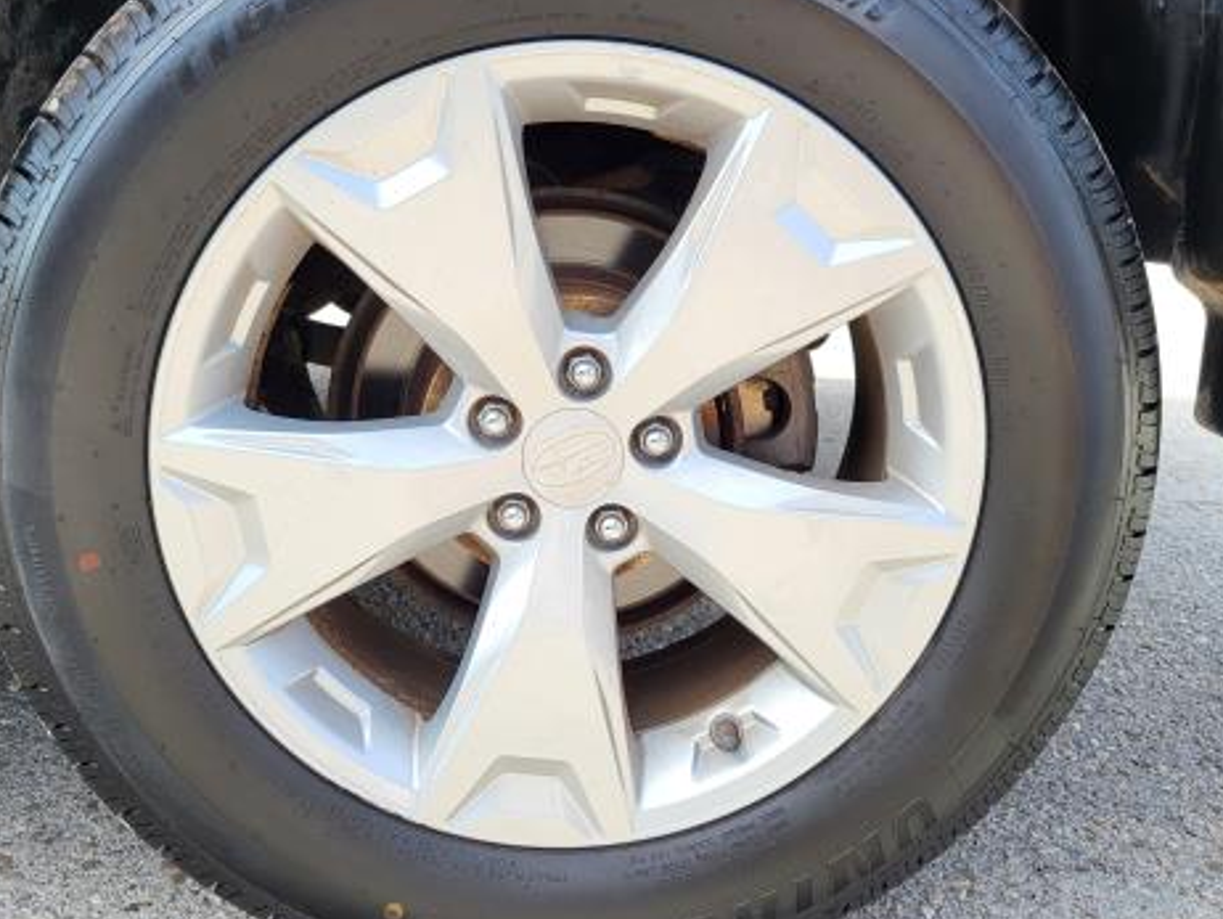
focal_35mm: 36
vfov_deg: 39.5
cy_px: 352
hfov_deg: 51.3
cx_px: 564
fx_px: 1273
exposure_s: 1/548
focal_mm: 5.4
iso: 40
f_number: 1.8
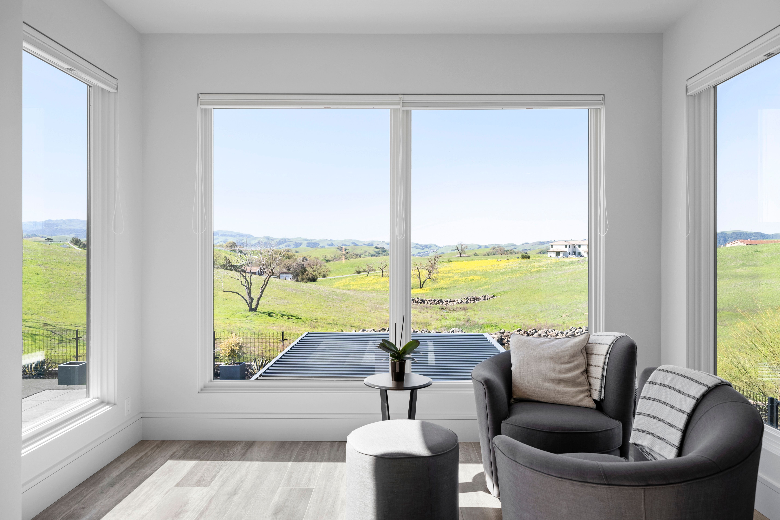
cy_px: 255
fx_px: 542
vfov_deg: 51.3
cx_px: 400
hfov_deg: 71.5
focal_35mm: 25
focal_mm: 24
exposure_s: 1/40
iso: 100
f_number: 8
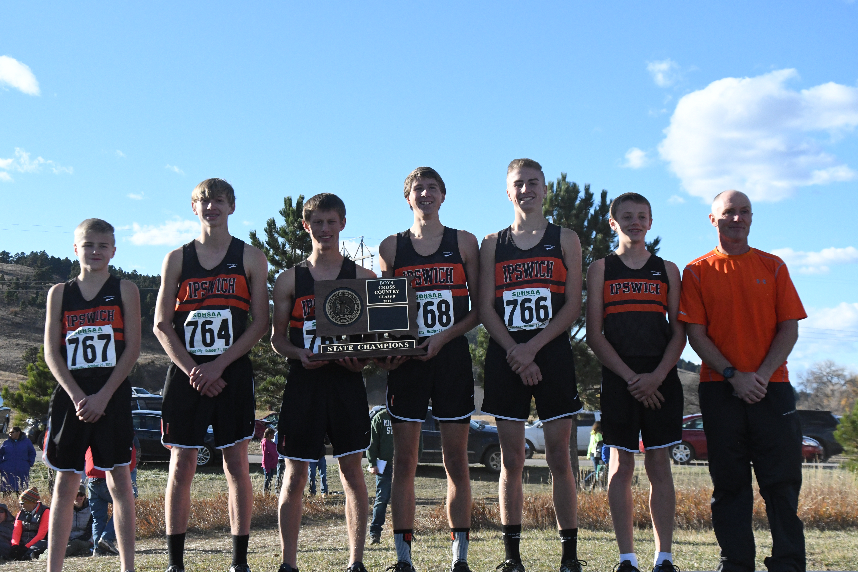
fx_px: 1501
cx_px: 429
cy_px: 286
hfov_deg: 31.9
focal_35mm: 63
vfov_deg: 21.6
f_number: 8
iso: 2500
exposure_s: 1/4000
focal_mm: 42
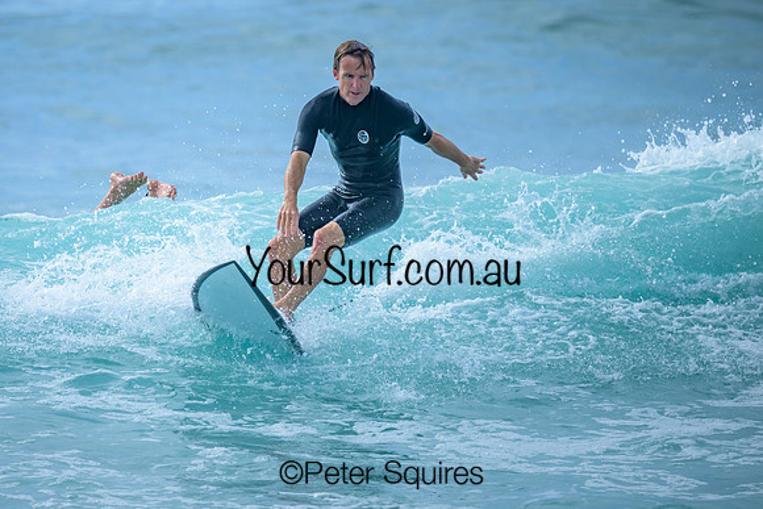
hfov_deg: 1.9
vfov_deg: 1.3
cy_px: 258
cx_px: 251
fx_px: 22746
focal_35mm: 1073
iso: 360
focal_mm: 800
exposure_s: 1/3200
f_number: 6.3
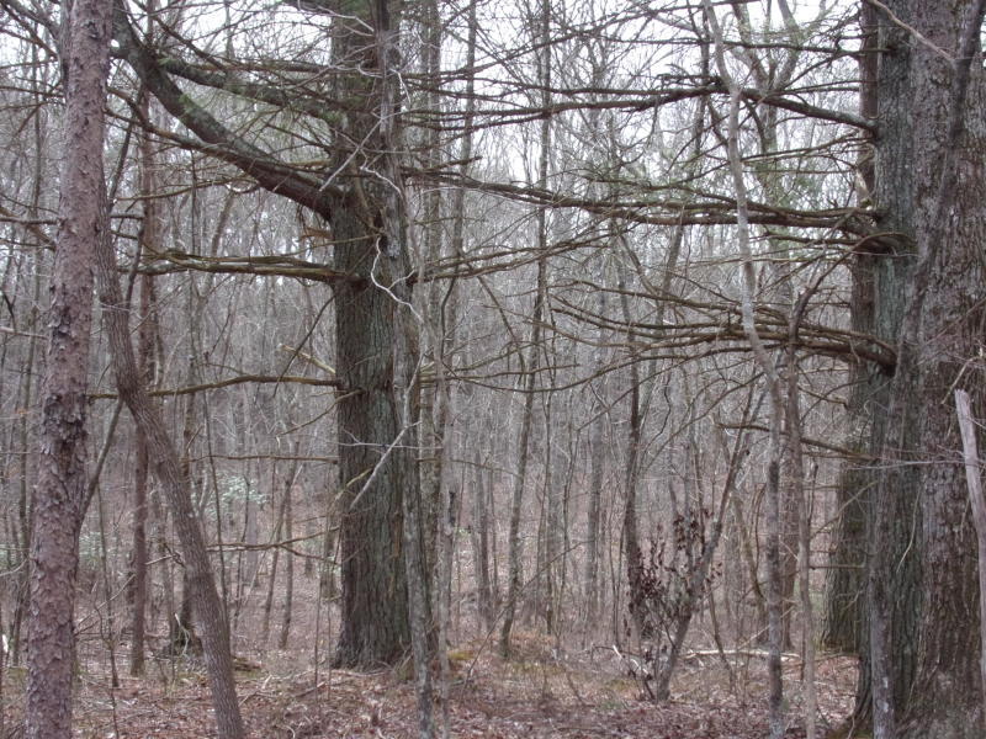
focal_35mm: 46
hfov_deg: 41.2
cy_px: 370
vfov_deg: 31.5
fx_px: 1310
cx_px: 493
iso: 80
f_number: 4.1
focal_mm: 8.3
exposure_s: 1/100
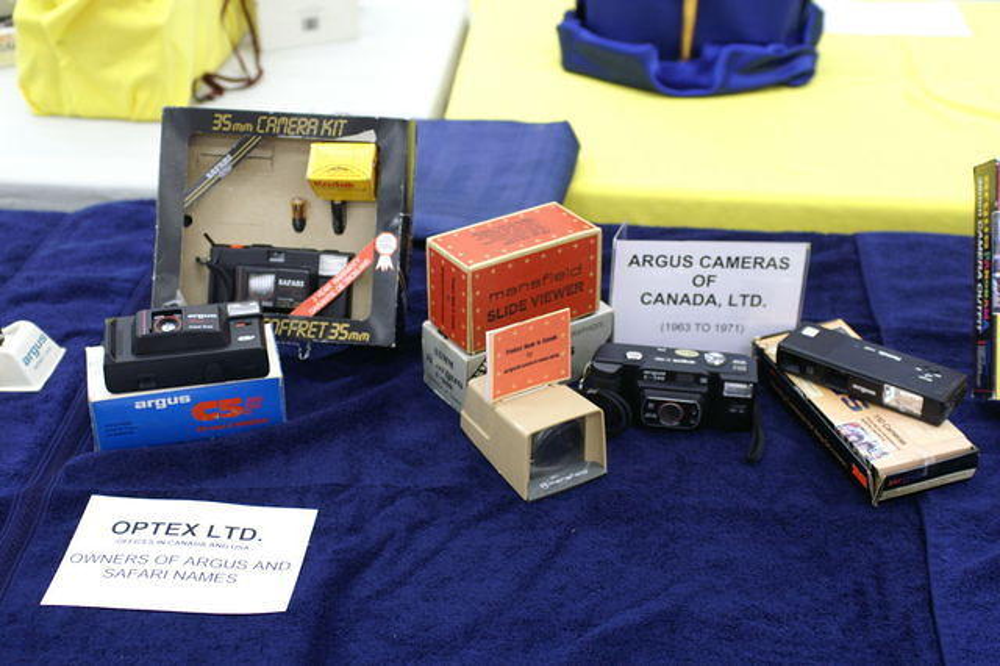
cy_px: 333
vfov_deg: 25.7
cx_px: 500
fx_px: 1458
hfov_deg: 37.9
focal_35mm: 52
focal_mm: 35
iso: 400
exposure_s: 1/60
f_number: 2.8
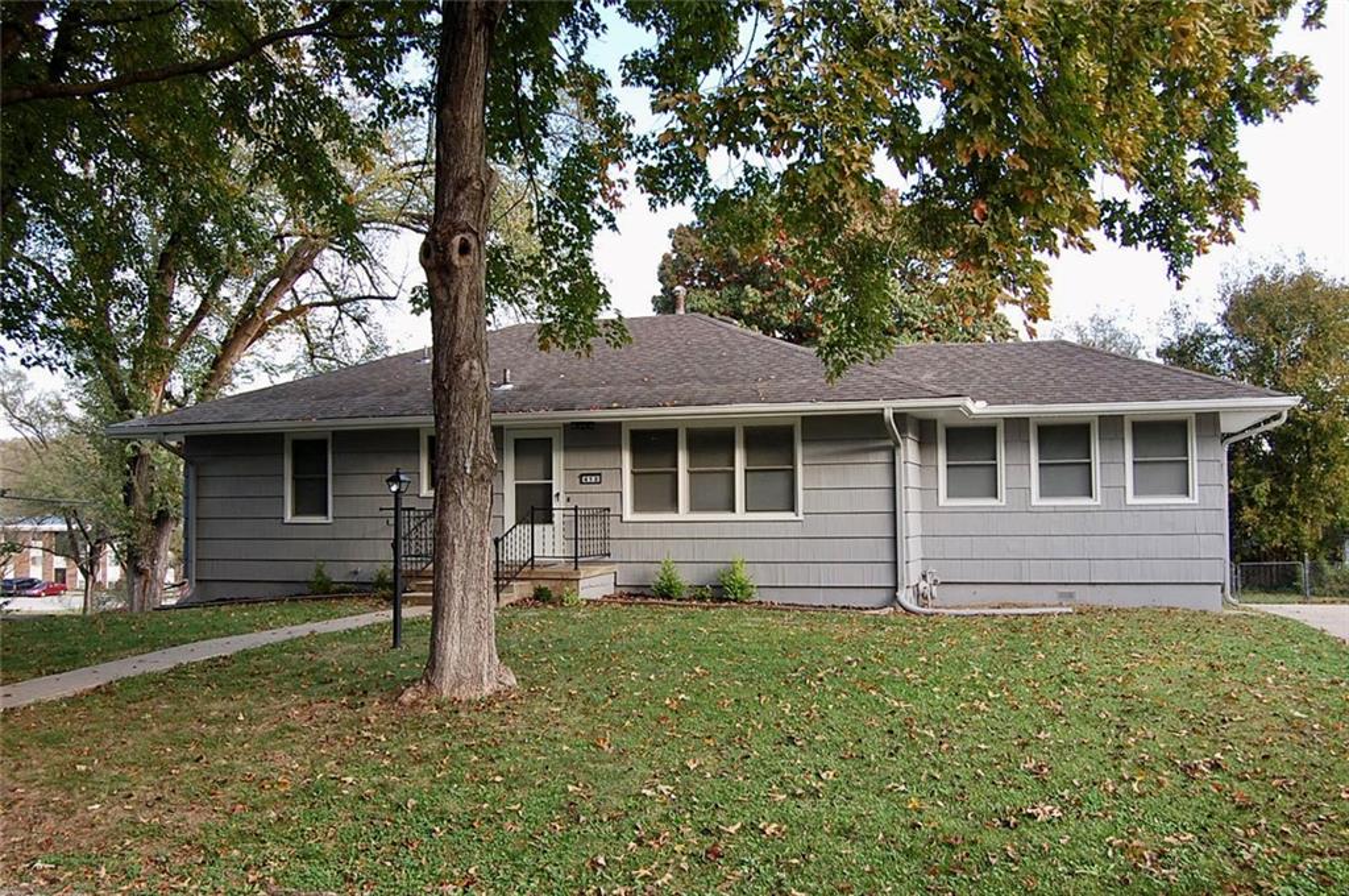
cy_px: 448
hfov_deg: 57.3
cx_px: 674
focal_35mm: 33
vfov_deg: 39.9
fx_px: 1235
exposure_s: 1/125
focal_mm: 22
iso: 250
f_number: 5.6
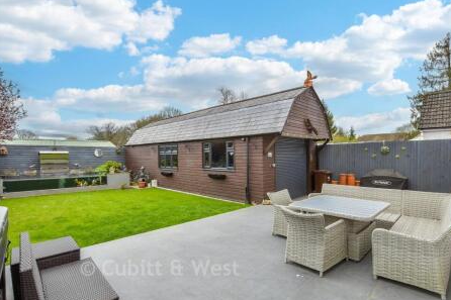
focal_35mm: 16
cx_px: 237
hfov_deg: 96.7
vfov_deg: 73.6
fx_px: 200
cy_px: 158
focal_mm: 10
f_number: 8
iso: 320
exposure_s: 1/250
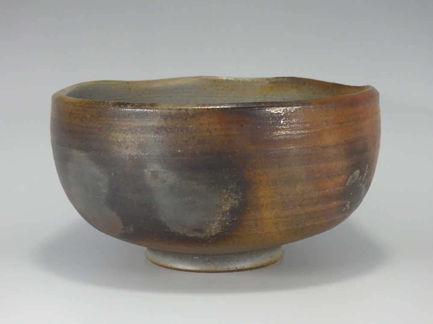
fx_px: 976
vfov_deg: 18.9
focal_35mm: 78
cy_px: 161
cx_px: 215
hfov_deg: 25.0
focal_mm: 13.7
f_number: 4.8
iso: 400
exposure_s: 1/60
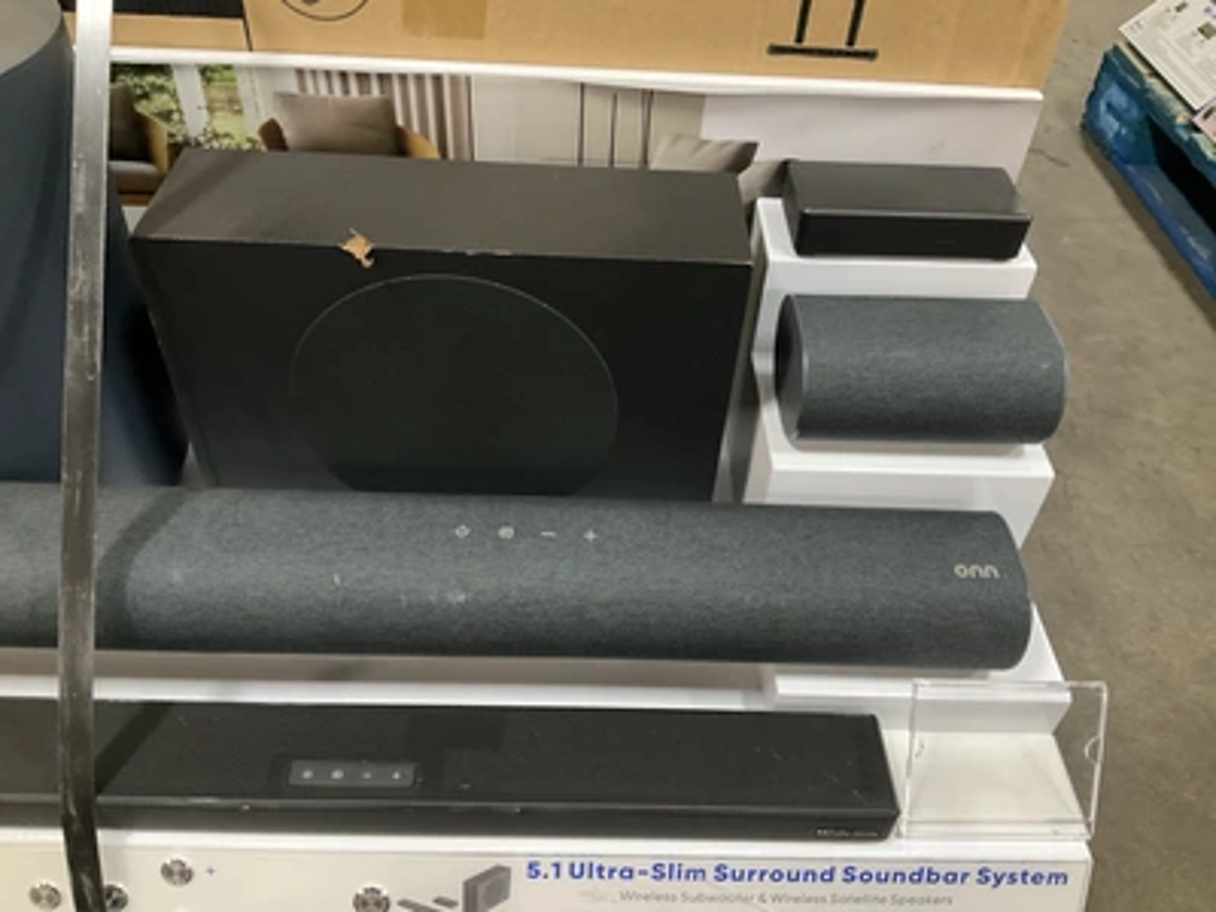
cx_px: 608
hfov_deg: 61.7
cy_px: 456
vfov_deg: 48.2
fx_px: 1019
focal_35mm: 29
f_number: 1.8
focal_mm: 3
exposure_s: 1/40
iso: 320
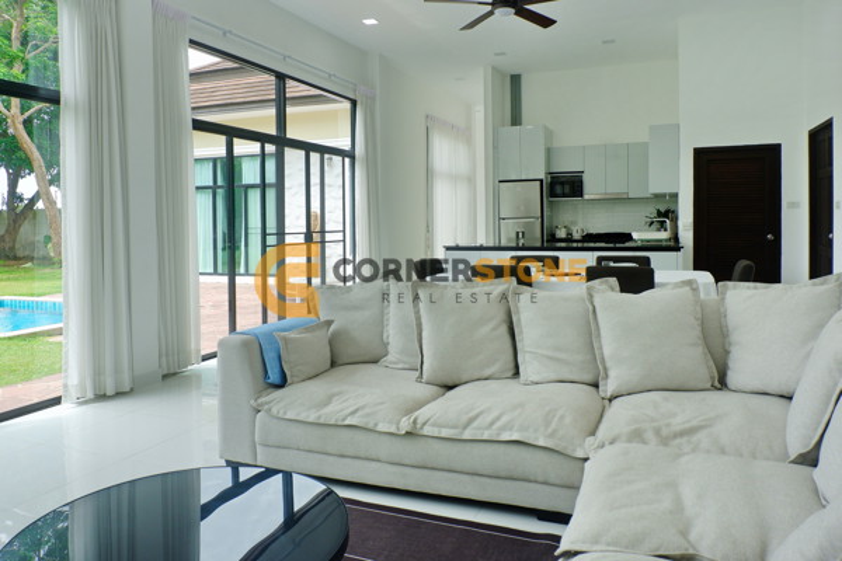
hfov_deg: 73.7
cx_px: 421
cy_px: 280
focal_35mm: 24
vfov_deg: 53.1
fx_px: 561
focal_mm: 16
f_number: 5.6
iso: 200
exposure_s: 1/250
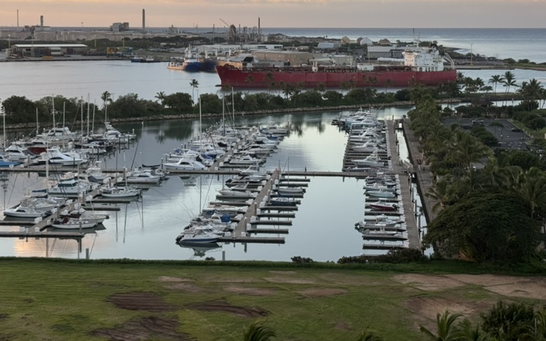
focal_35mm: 68
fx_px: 1012
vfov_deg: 19.0
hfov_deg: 30.2
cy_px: 70
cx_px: 284
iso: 64
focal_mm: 6.76
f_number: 1.78
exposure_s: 1/621
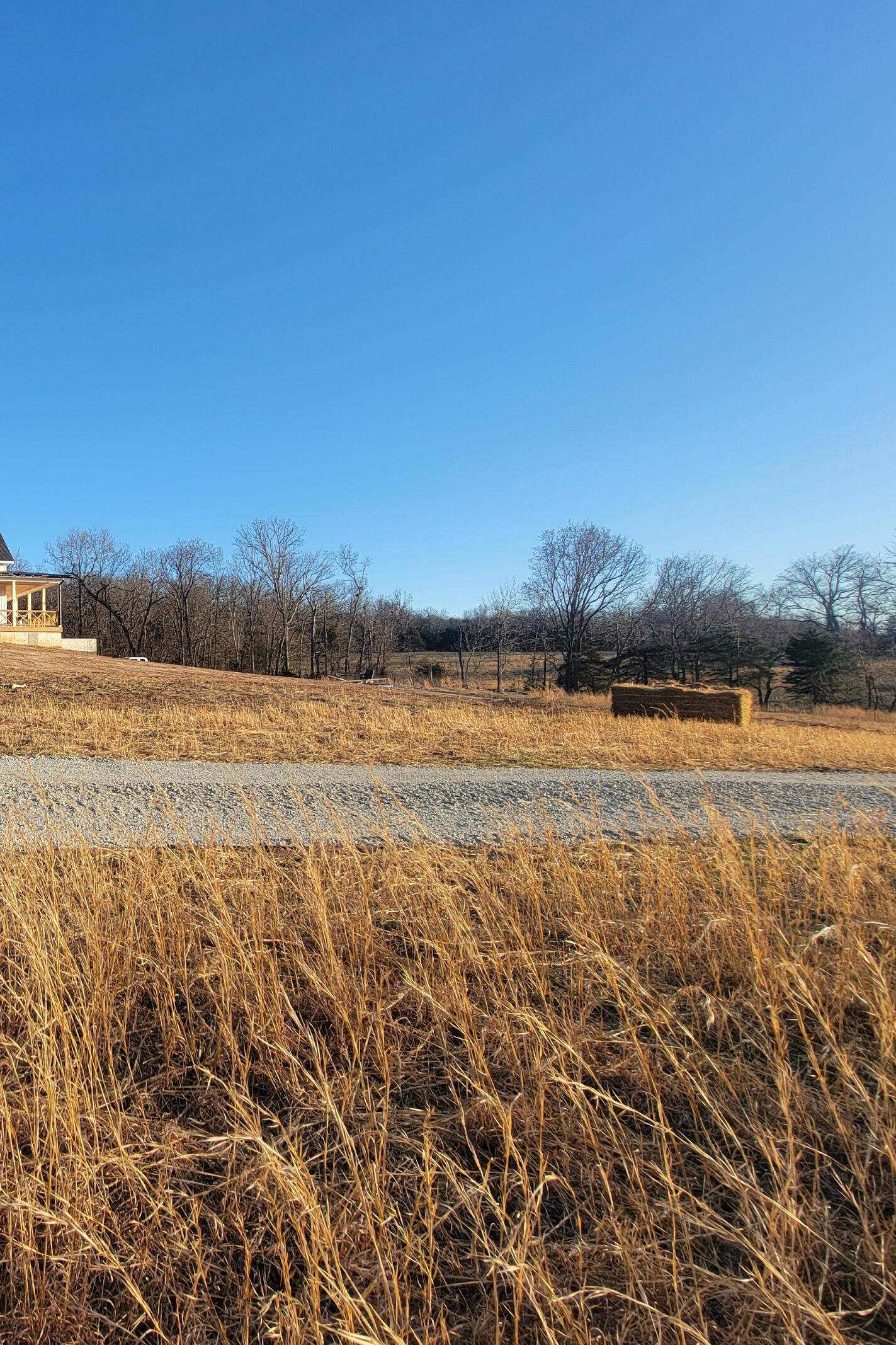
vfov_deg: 86.9
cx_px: 22
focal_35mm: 19
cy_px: 659
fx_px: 709
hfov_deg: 52.7
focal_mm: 2.2
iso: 50
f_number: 2.2
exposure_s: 1/794
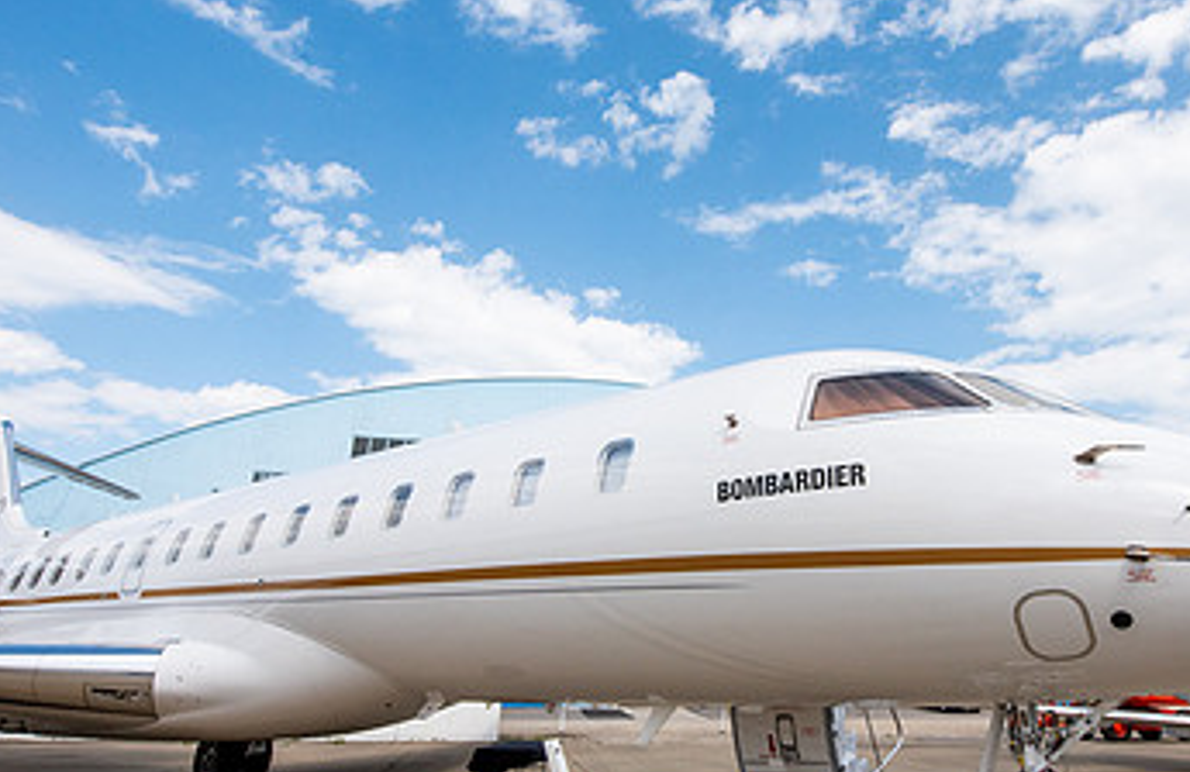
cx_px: 711
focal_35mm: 24
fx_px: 787
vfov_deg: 52.3
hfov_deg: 73.4
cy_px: 378
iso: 640
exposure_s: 1/640
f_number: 16
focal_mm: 14
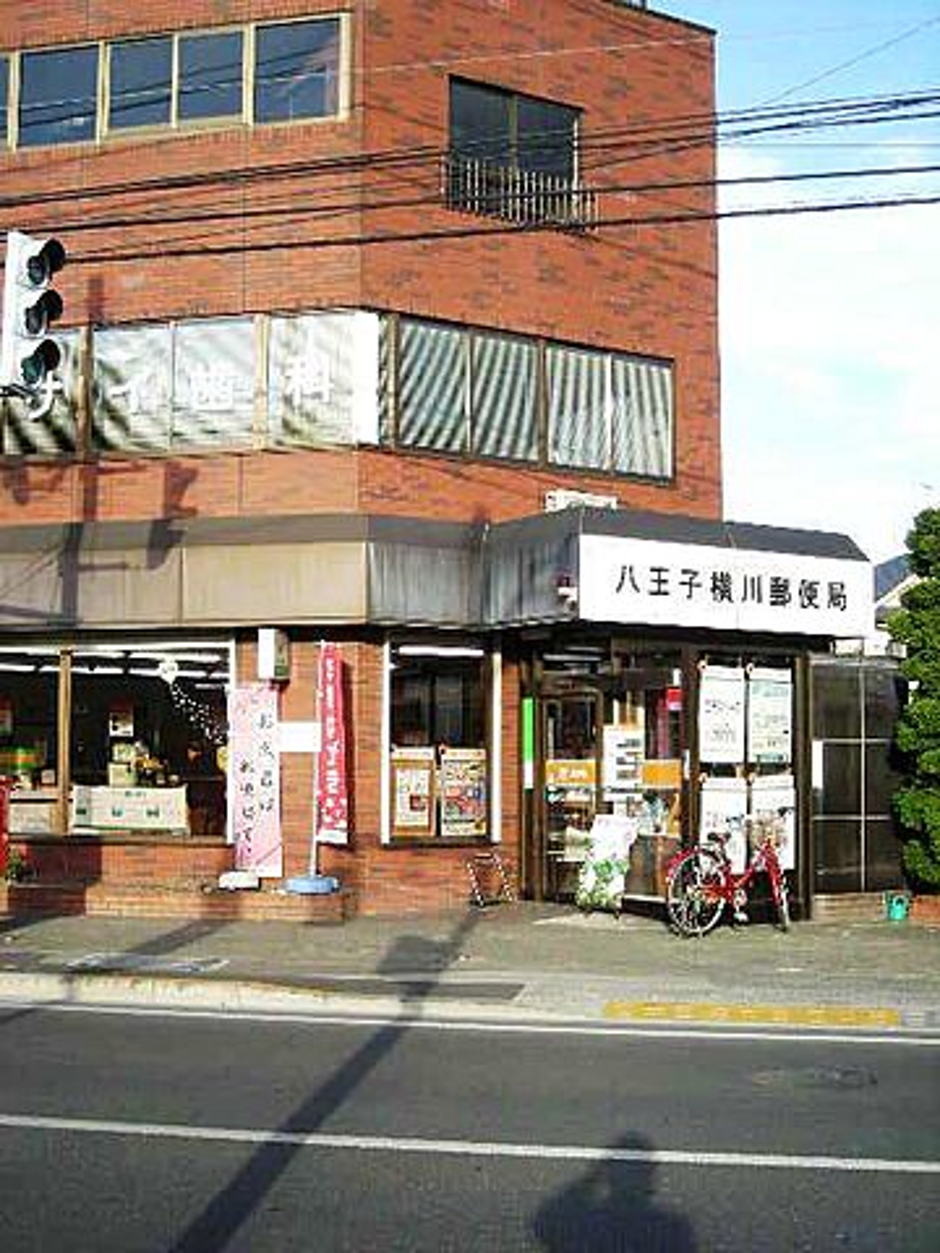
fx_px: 1774
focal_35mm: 49
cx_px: 470
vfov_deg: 38.9
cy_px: 626
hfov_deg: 29.7
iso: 50
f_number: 3.2
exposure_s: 1/174
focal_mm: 7.9
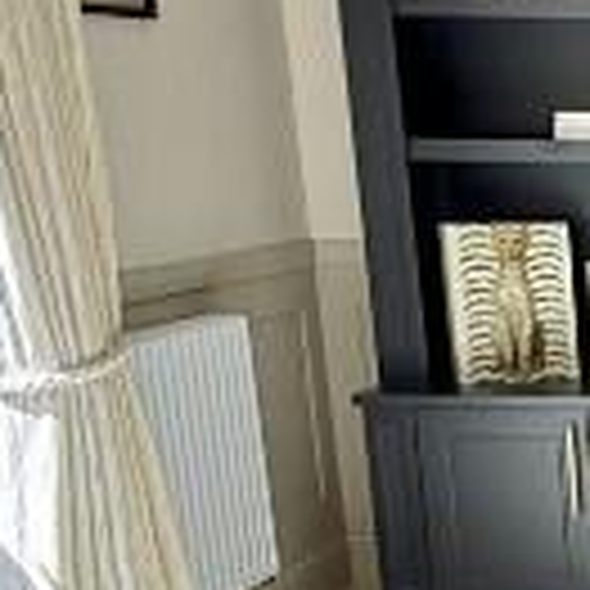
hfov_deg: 14.6
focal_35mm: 97
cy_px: 635
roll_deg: -1.2
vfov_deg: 17.4
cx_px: 1212
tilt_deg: -15.5
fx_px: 1870
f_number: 2.2
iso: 64
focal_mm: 2.22
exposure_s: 1/99
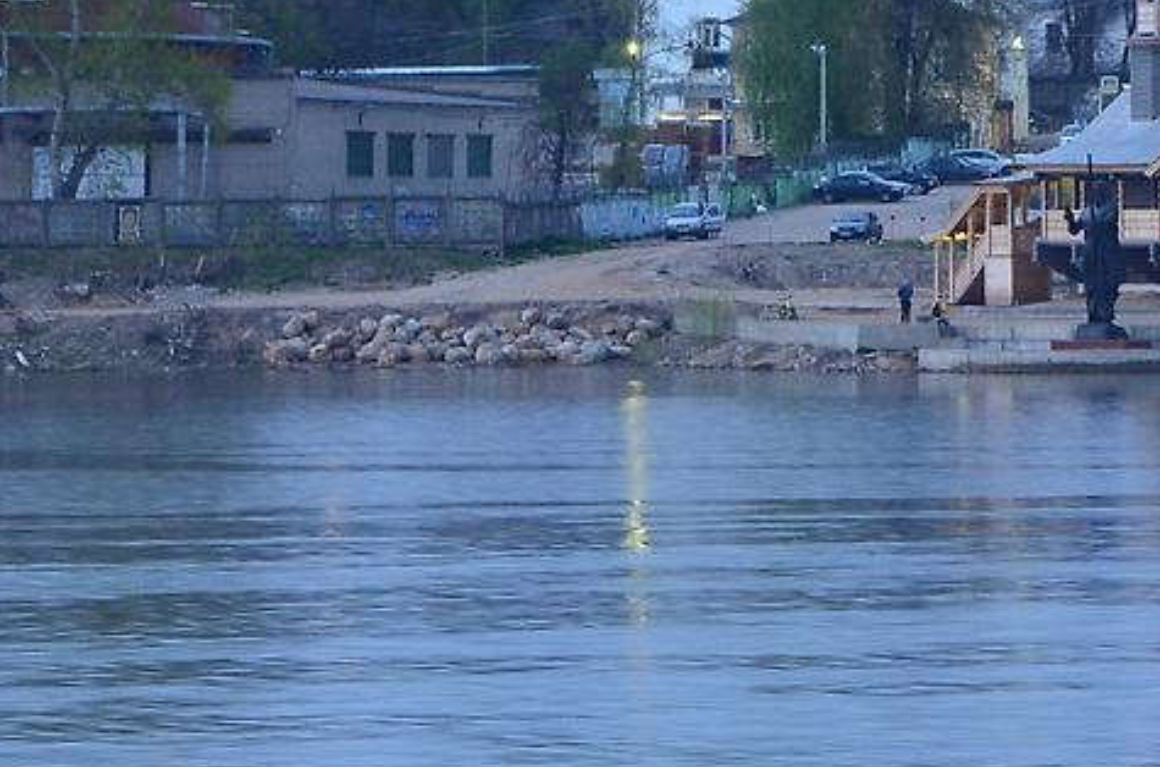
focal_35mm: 398
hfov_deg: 5.2
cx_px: 1145
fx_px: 12799
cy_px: 65
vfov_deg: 3.4
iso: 1600
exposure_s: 1/8
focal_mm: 105
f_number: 10
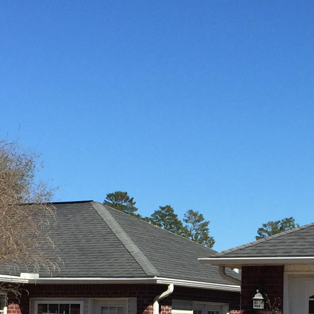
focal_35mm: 105
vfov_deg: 16.4
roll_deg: -1.3
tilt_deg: +1.9
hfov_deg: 16.4
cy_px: 282
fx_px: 1078
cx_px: 255
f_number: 2.2
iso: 32
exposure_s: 1/2475
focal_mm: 4.15
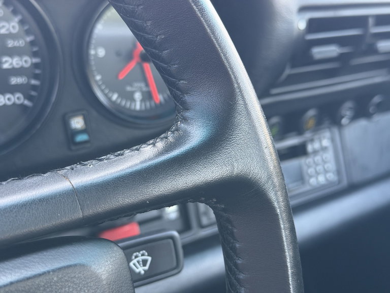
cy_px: 146
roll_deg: -3.1
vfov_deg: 30.3
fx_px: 541
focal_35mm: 48
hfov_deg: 39.7
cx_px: 195
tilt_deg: -19.0
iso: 160
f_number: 1.78
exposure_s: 1/60
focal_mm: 6.76
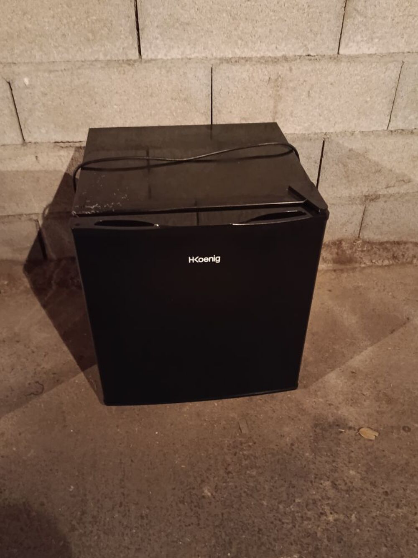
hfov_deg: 46.8
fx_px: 483
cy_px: 279
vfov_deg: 60.0
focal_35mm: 30
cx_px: 209
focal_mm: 5.24
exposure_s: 1/14.3
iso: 8306
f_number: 1.7
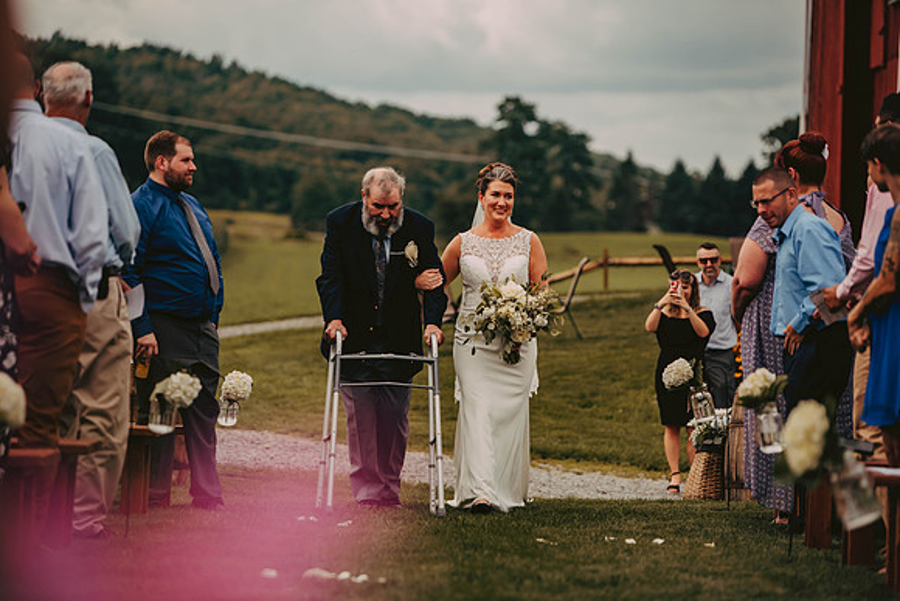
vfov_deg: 9.5
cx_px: 450
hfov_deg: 14.2
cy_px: 300
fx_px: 3626
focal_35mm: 145
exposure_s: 1/2000
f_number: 2.8
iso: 200
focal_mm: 145
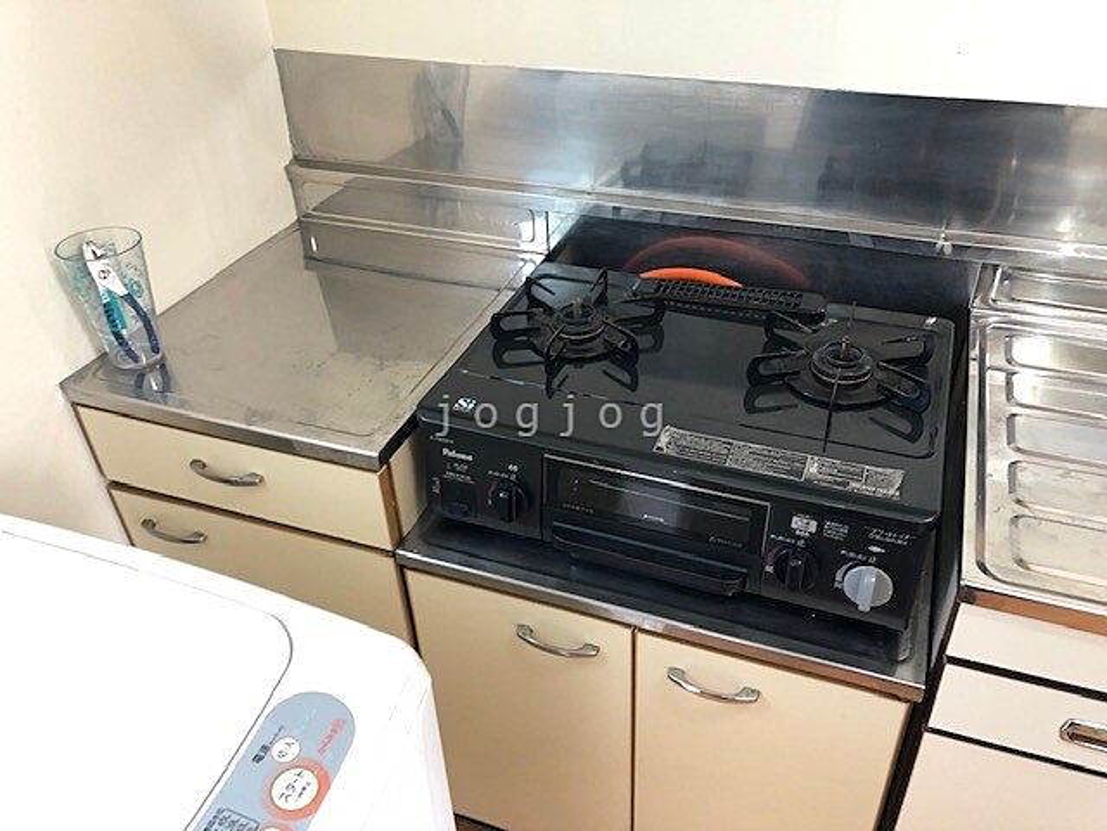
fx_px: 895
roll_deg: +1.6
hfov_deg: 63.4
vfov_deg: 49.7
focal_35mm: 28
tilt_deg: -33.7
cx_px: 554
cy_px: 416
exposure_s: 1/17
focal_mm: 3.99
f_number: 1.8
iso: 64
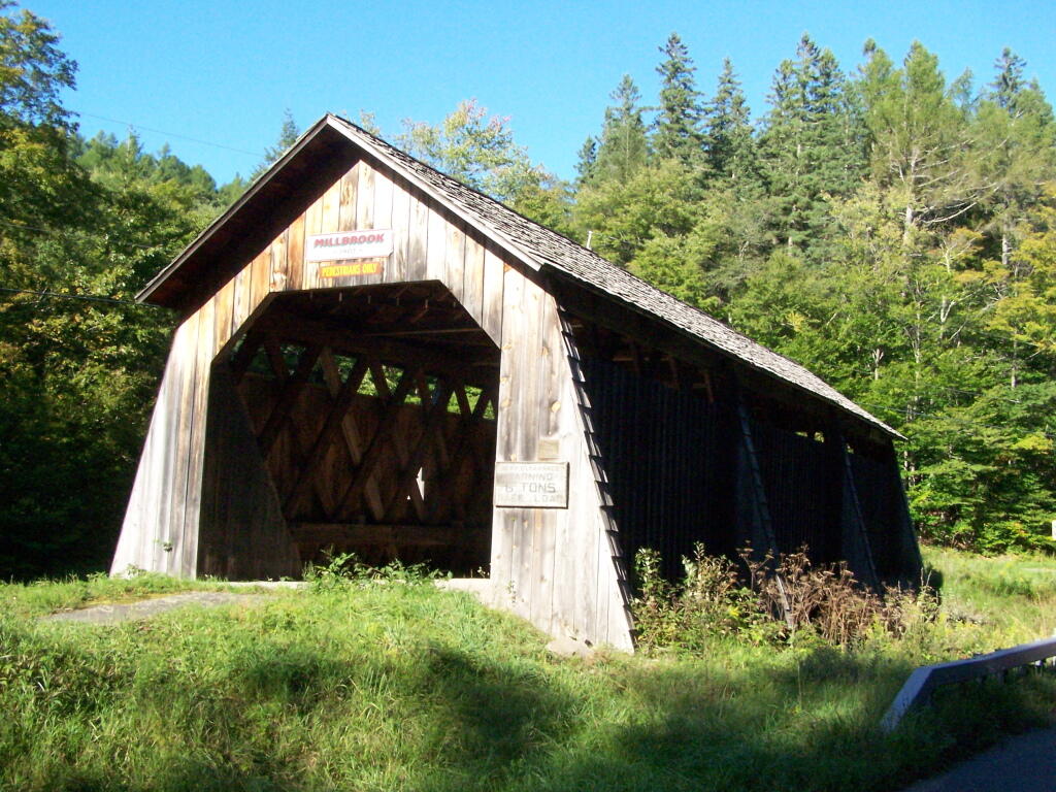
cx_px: 528
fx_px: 1159
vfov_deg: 37.7
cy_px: 396
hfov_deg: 49.0
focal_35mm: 38
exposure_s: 1/640
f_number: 5.6
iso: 400
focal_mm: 6.3
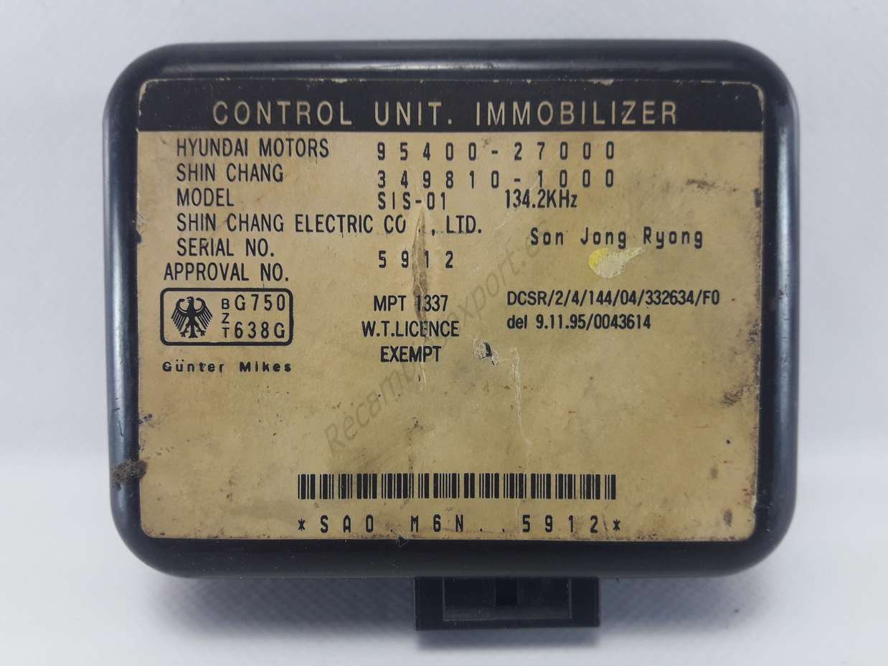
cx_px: 444
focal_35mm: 28
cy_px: 333
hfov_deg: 63.5
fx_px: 718
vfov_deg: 49.7
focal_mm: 3.7
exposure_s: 1/50
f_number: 1.9
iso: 50
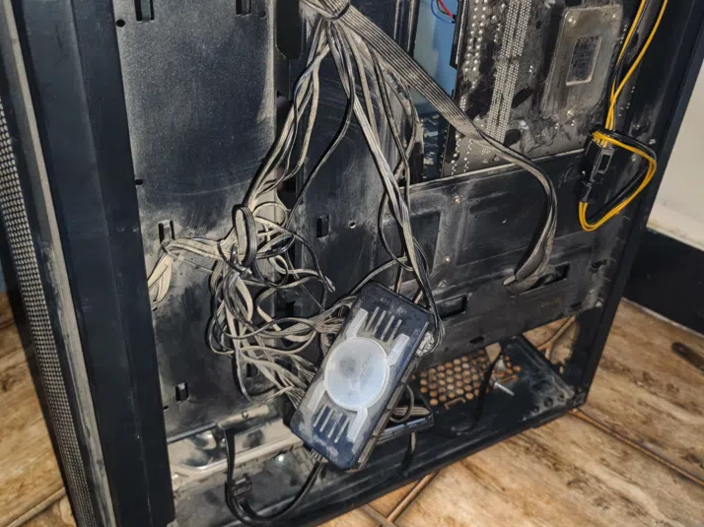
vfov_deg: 42.8
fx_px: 671
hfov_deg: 54.8
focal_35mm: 33
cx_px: 435
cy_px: 226
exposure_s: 1/33.3
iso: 1364
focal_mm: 5.56
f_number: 1.8
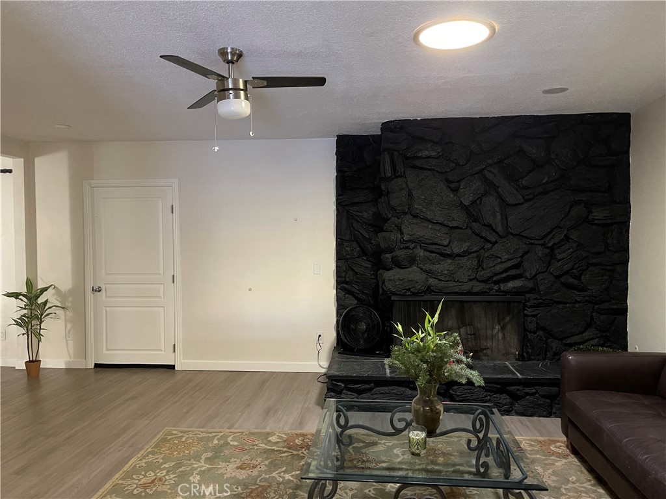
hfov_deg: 67.3
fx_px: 500
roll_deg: -0.3
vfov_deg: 53.1
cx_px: 333
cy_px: 250
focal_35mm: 26
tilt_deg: -2.5
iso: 640
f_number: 1.6
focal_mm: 5.1
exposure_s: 1/30
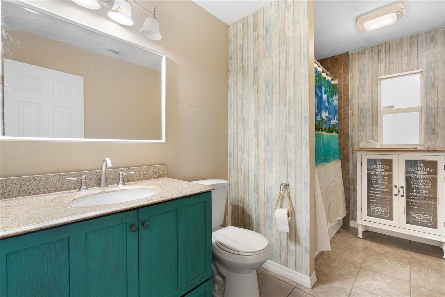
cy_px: 148
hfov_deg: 96.7
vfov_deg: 73.7
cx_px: 222
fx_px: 198
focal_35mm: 16
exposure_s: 1.3
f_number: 8
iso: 400
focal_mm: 16
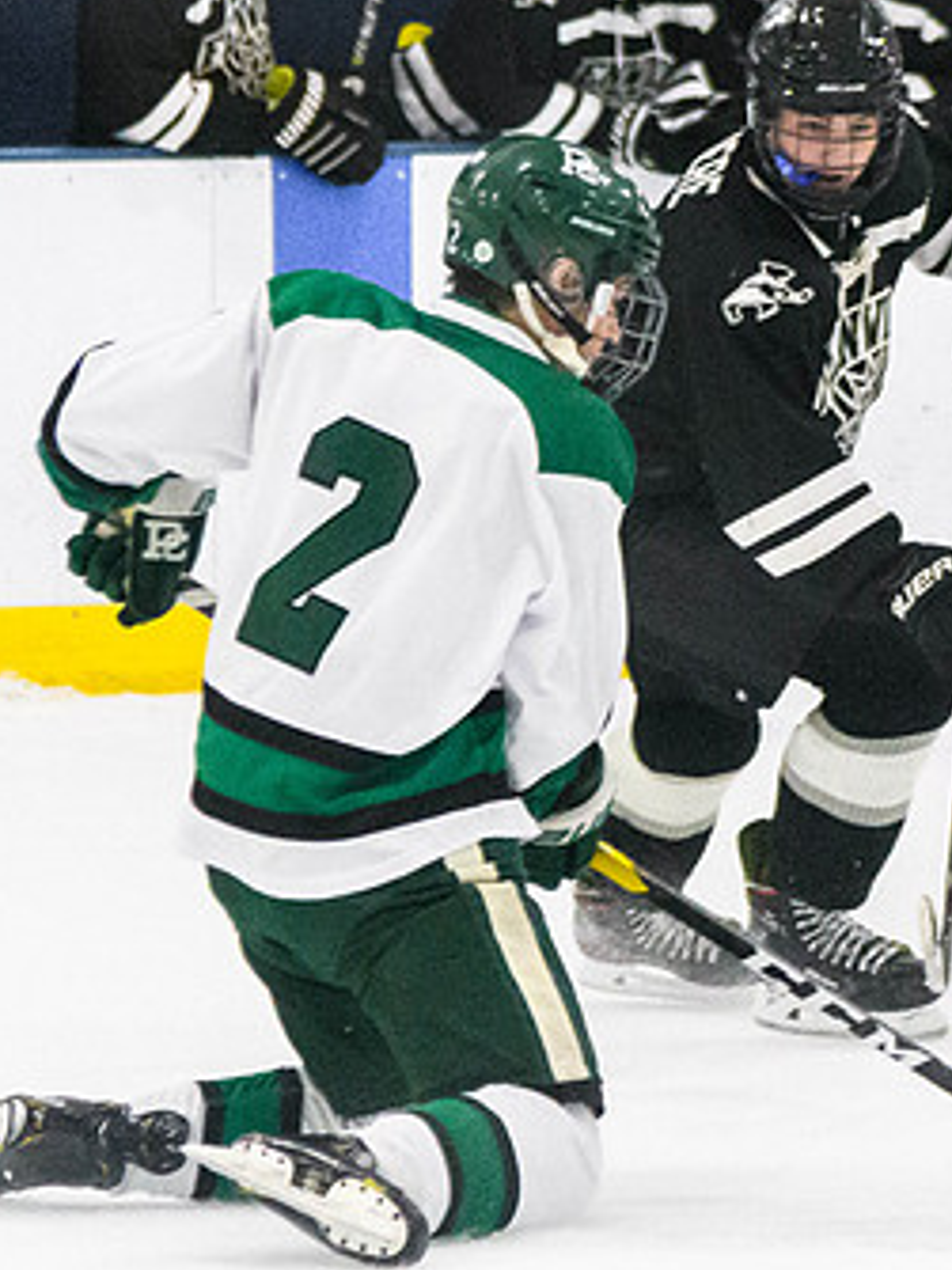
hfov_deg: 3.7
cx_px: 1099
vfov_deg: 4.9
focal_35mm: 406
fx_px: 14897
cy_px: 512
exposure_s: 1/1250
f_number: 4
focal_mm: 105
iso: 5000
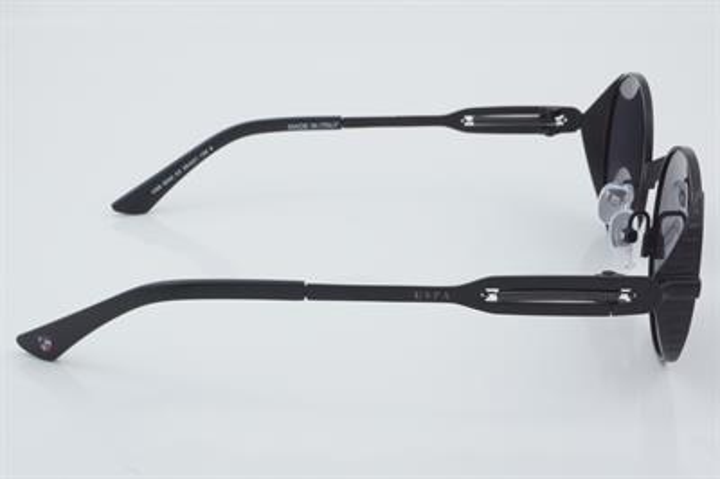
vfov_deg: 18.2
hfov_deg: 27.0
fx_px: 1499
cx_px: 360
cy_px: 240
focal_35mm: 75
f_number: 32
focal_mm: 50
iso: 100
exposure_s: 1/4
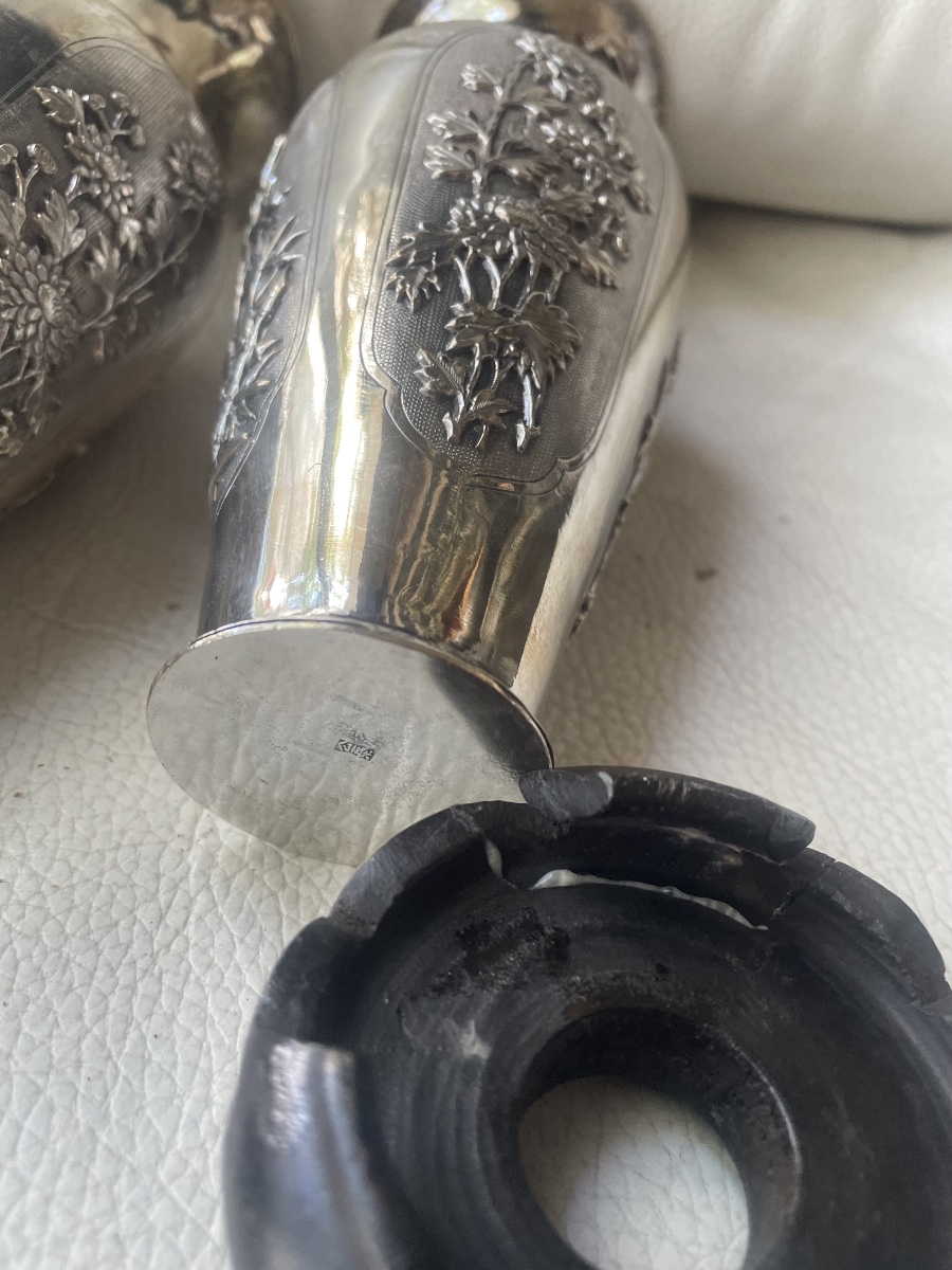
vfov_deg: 67.3
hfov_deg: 53.1
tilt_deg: -71.6
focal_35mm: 26
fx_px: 953
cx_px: 476
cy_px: 635
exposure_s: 1/121
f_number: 1.6
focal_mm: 4.2
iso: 125
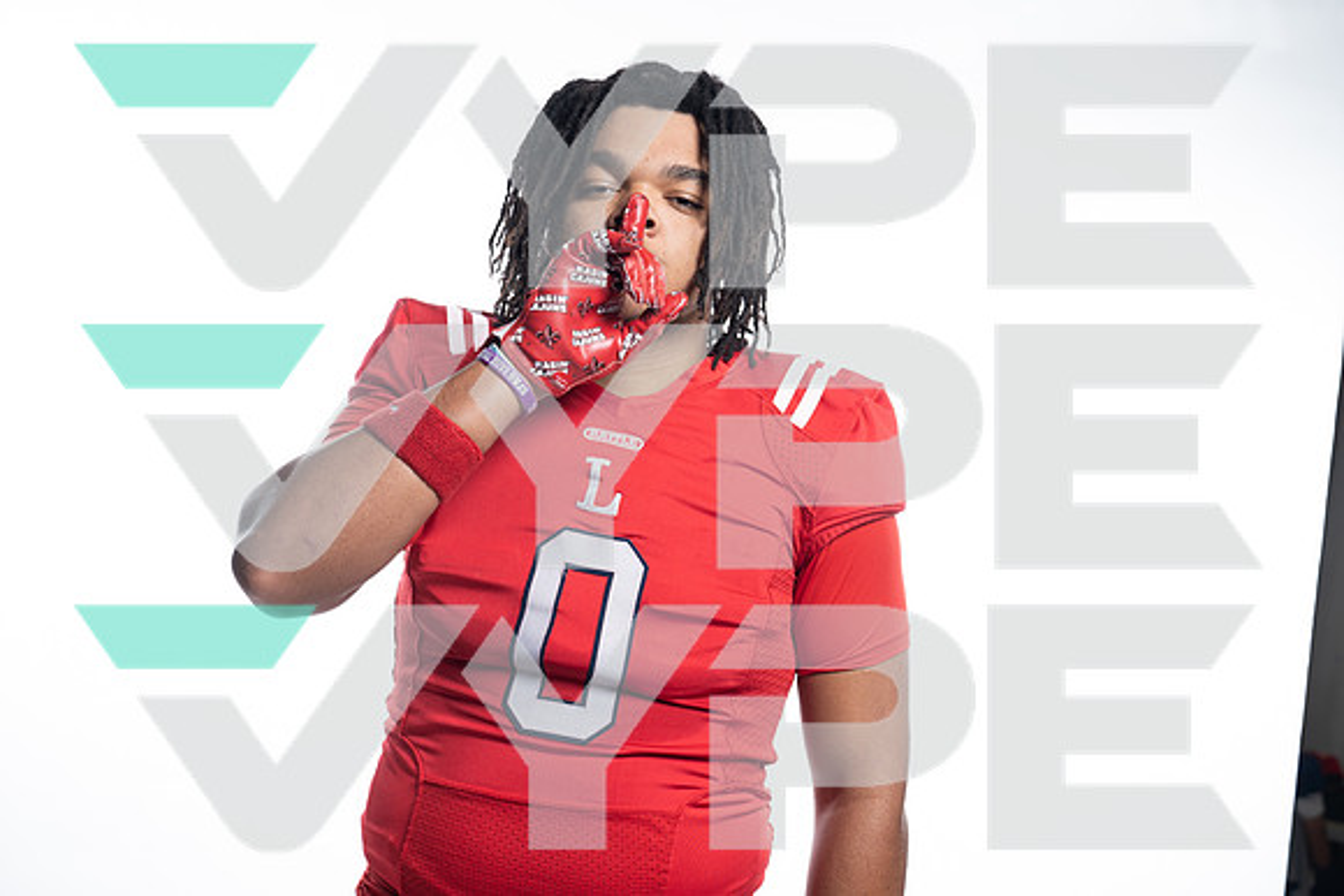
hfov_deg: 38.9
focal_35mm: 51
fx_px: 1904
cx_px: 672
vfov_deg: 26.5
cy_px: 448
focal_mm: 51
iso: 200
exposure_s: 1/250
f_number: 5.6
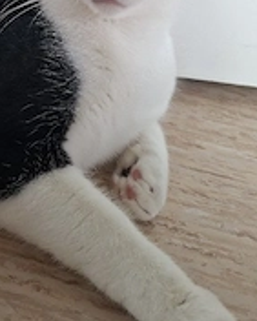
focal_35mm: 51
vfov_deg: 31.9
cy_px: -42
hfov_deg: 28.8
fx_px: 484
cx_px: 36
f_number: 1.8
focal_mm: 5.54
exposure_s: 1/100
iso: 200
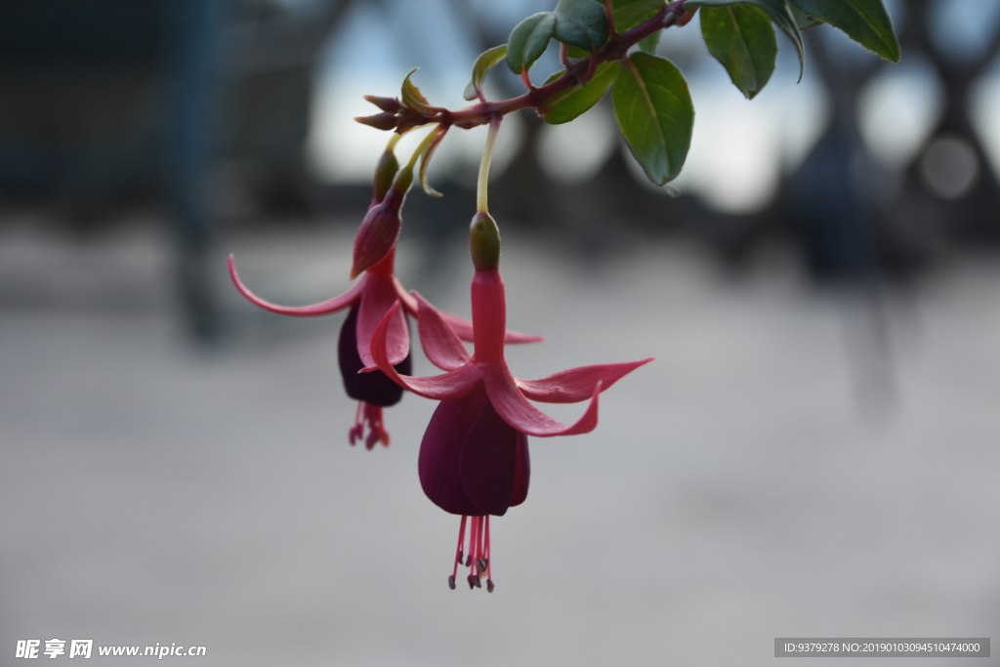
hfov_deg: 21.9
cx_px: 500
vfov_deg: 14.7
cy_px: 334
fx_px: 2584
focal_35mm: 93
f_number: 5
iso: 100
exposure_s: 1/40
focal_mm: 62
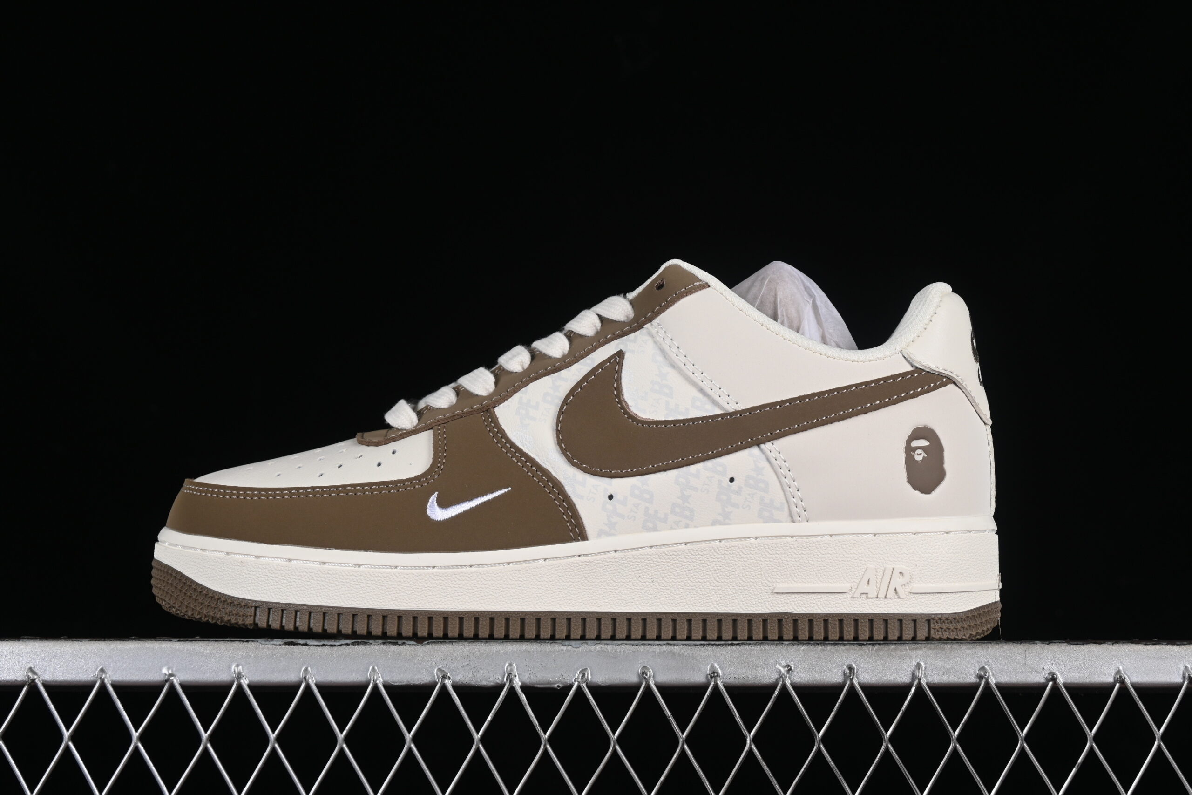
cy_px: 398
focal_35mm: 75
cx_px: 596
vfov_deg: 18.2
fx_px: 2483
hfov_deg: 27.0
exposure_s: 1/80
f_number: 8
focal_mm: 50
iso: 160
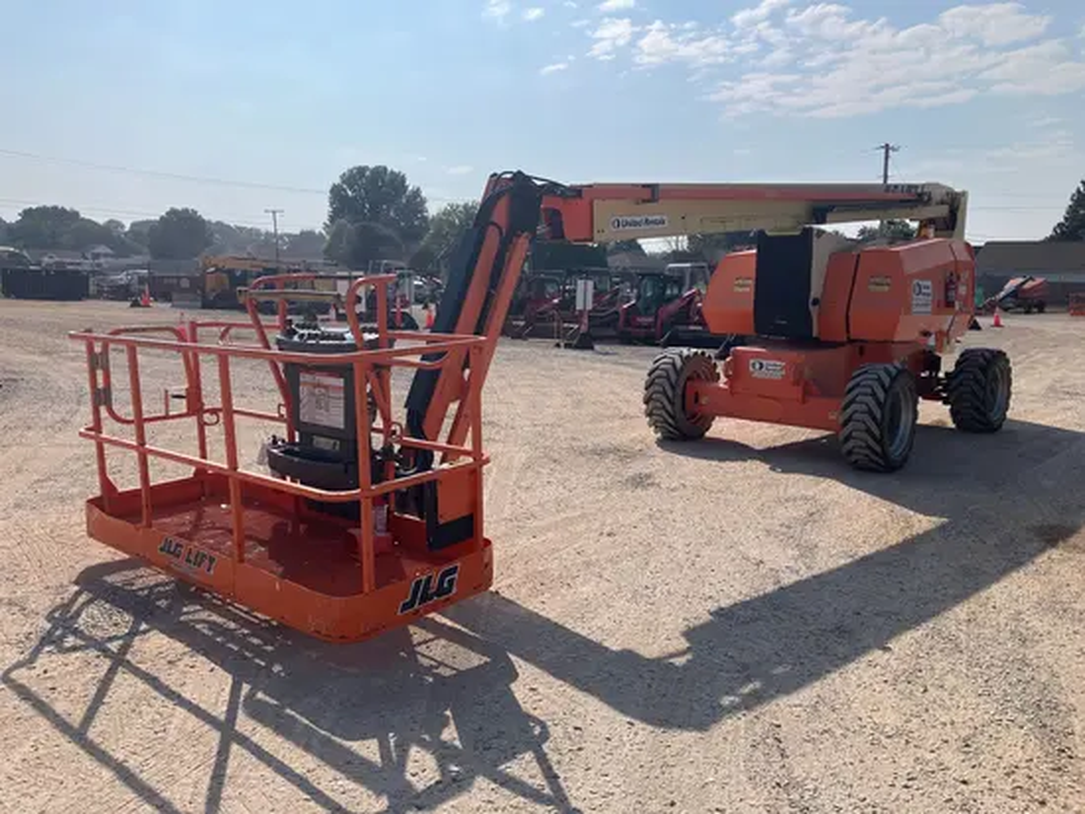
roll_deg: -1.5
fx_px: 878
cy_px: 407
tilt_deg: -8.4
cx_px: 542
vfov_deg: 49.8
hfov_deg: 63.4
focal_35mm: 28
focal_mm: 3.99
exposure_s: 1/4425
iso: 32
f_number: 1.8
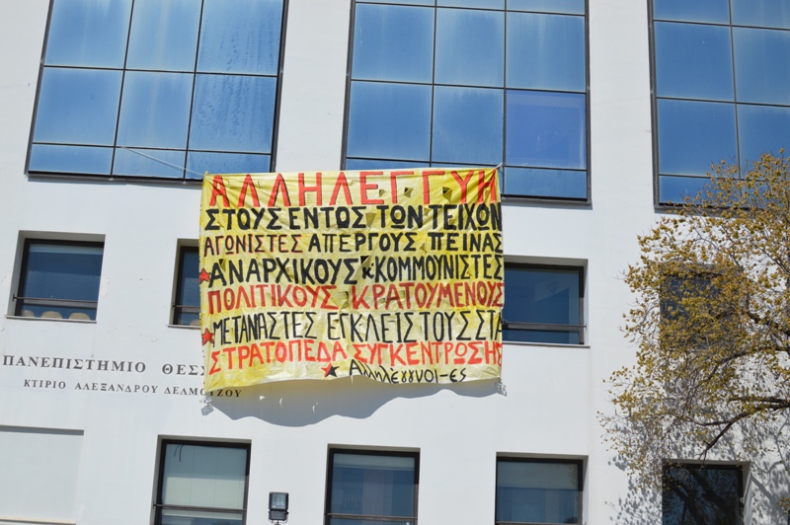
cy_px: 262
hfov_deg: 37.9
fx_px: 1151
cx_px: 395
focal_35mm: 52
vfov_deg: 25.7
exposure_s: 1/400
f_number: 10
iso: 100
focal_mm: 35
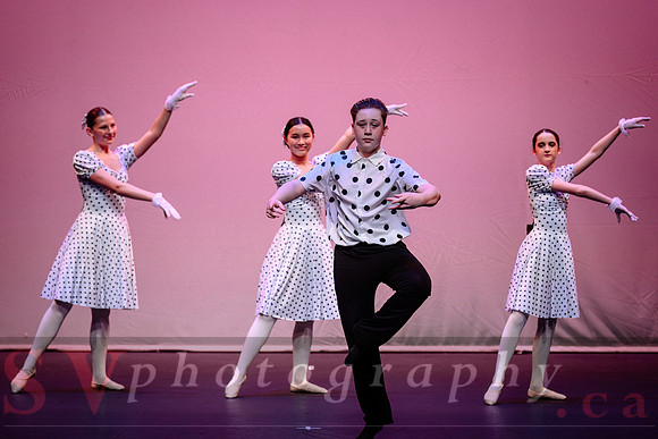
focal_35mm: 188
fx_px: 3437
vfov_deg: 7.3
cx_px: 329
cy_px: 243
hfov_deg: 10.9
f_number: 2.8
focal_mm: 170
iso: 1600
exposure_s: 1/800
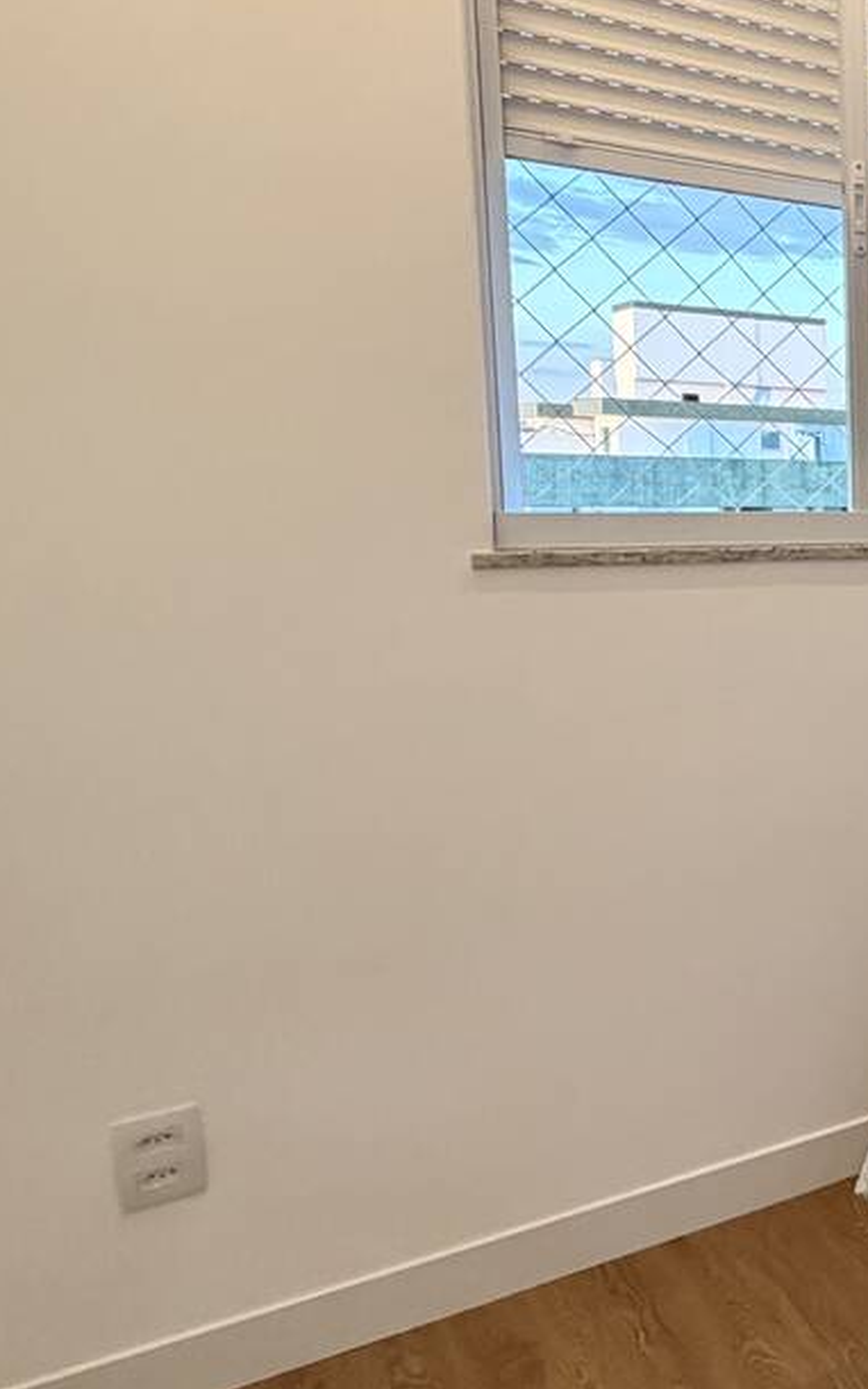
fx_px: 1324
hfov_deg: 22.8
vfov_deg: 55.2
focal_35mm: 35
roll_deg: -1.4
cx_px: 1518
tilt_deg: -6.7
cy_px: 623
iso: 320
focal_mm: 2.22
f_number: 2.2
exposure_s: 1/60
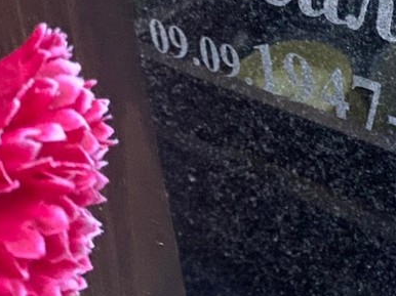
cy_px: -49
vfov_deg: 14.8
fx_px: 1109
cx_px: 503
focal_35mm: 97
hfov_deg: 18.9
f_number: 1.8
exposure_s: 1/12
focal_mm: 4.25
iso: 500
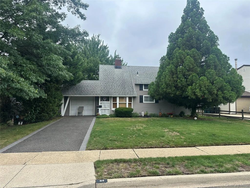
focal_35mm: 24
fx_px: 173
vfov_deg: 56.8
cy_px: 94
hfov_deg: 71.6
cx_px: 125
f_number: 1.78
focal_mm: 6.86
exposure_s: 1/1321
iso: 80
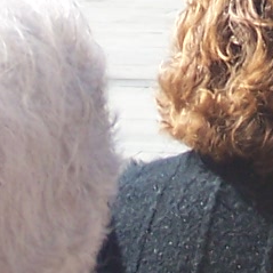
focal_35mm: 343
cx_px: 249
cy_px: -324
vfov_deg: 5.0
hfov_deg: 5.1
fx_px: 3060
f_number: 3.2
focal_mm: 9.3
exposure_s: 1/500
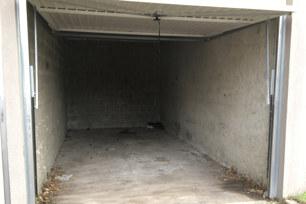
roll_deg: +0.0
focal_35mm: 31
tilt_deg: -5.8
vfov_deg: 42.3
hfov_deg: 60.3
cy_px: 108
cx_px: 150
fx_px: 263
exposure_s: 1/33
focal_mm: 4.15
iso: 25
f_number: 2.2
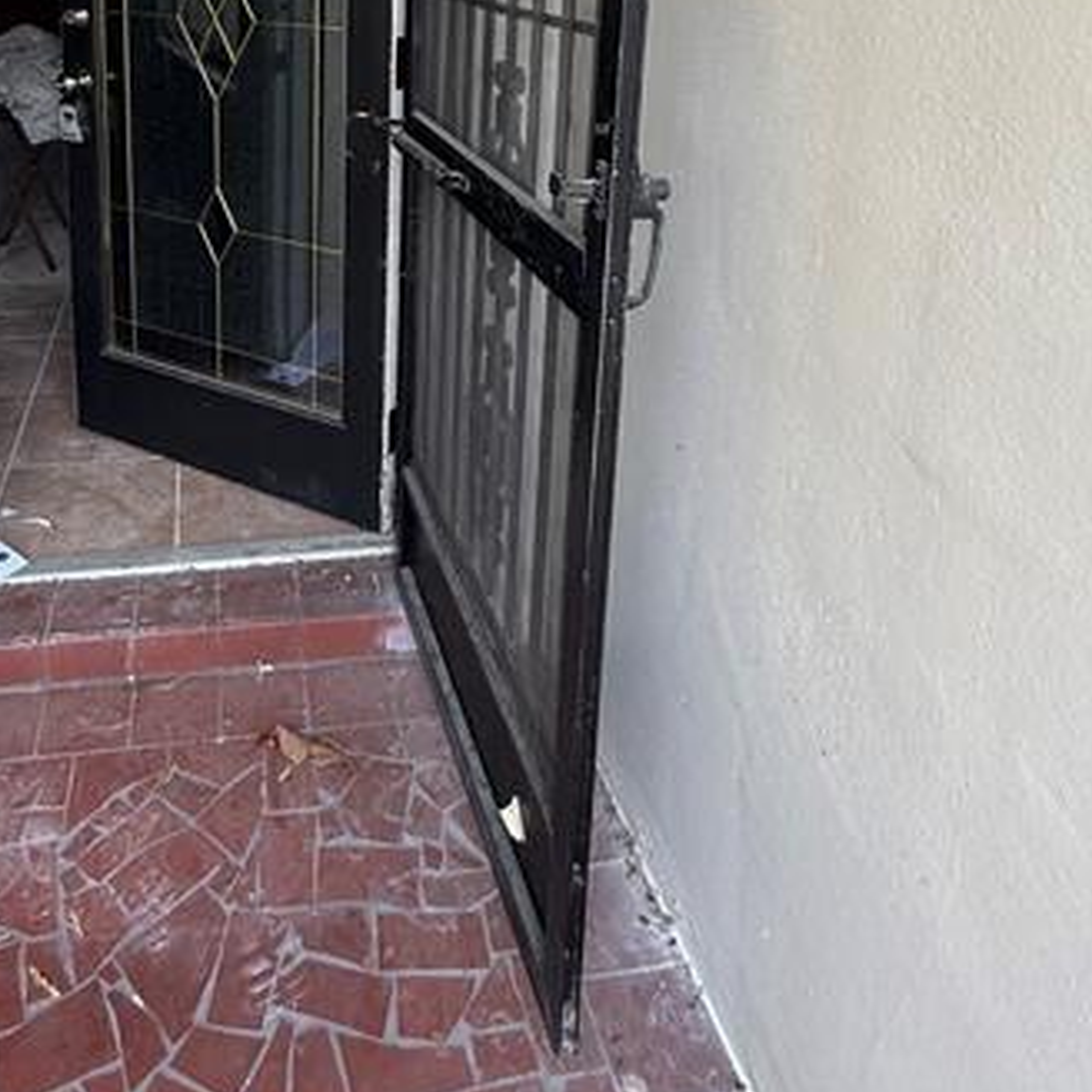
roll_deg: +0.2
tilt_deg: -6.3
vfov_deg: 49.7
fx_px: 1035
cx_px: 356
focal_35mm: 29
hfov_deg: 54.4
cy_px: 117
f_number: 2.2
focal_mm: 2.22
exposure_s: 1/99
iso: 100
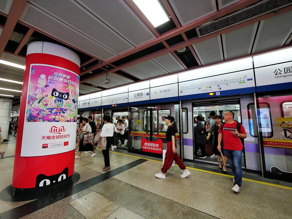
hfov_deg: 102.1
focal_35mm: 14
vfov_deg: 85.7
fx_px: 118
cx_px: 146
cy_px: 110
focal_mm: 7
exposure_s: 1/60
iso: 800
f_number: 4
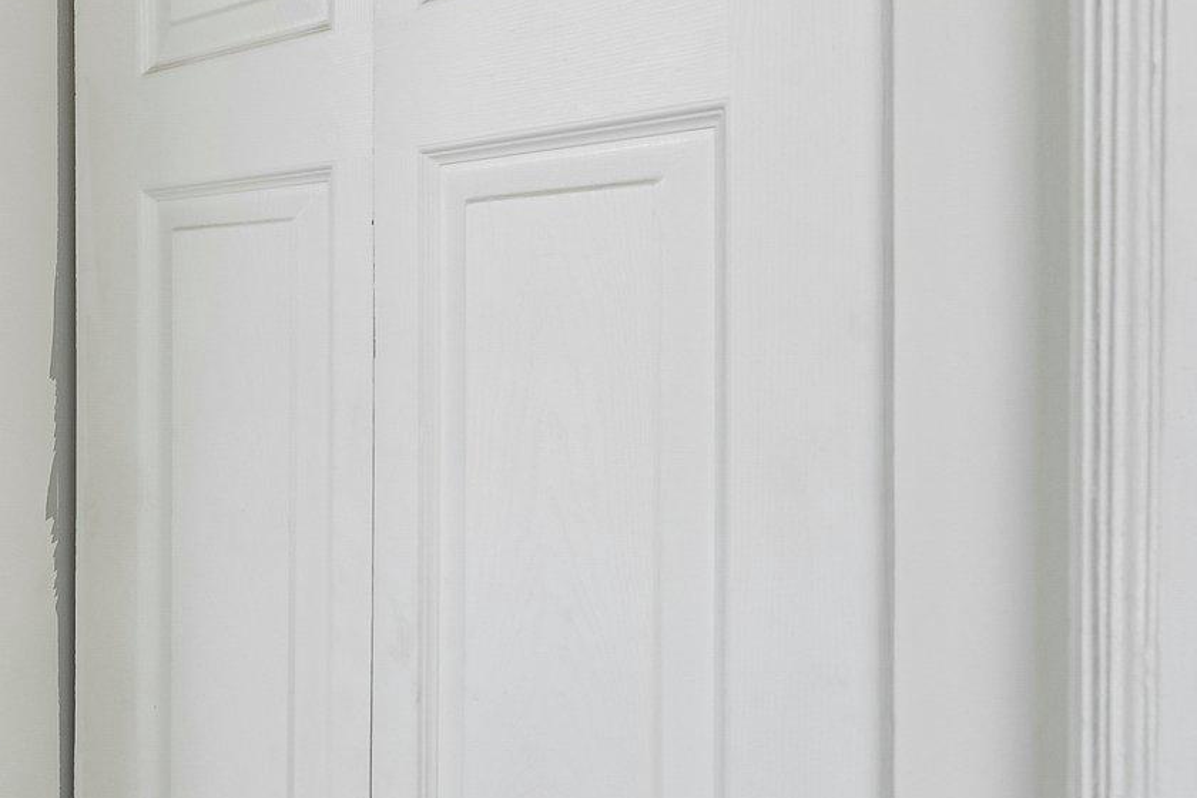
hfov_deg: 39.8
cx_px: -137
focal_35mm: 39
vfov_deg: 34.1
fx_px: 1297
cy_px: 321
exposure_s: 1/15
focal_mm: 16
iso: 200
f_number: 8
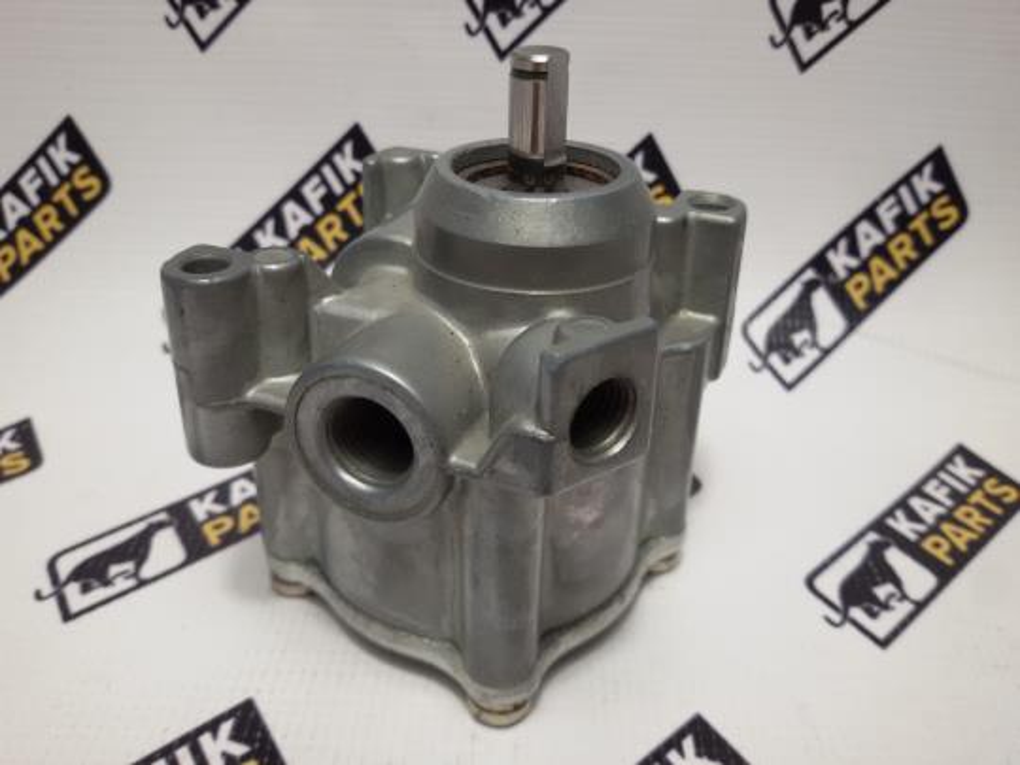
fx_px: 913
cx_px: 510
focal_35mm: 31
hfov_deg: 58.4
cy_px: 382
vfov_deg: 45.4
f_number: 2.4
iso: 40
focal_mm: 2.93
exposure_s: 1/33
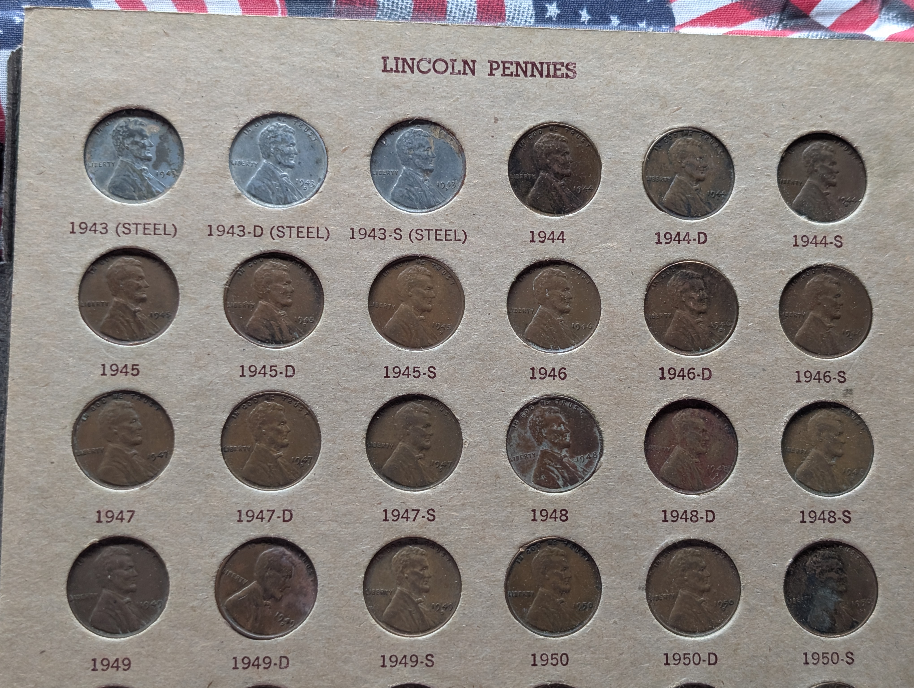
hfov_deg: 38.9
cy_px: 344
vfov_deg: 29.7
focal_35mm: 49
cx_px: 457
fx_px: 1296
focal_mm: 6.9
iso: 184
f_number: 1.68
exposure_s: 1/134
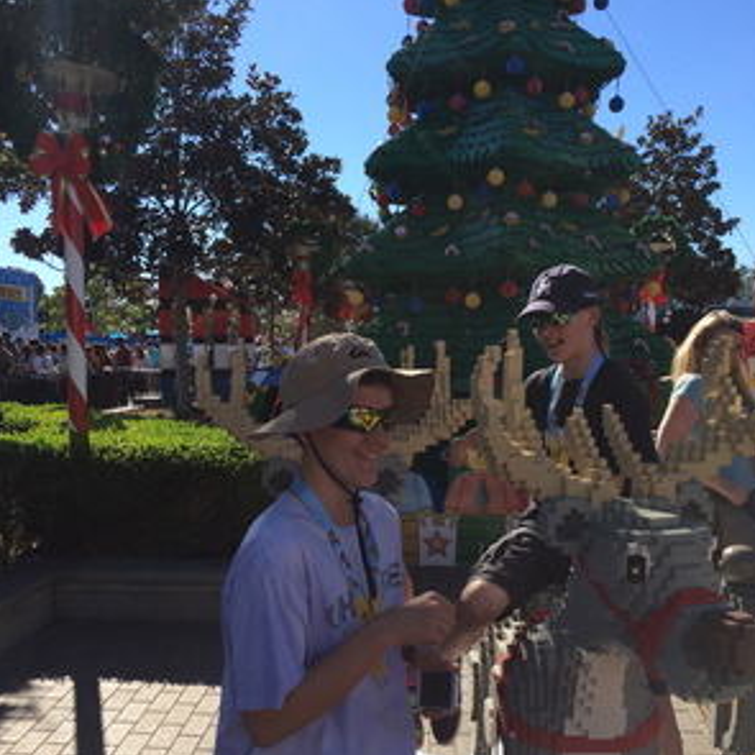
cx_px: 379
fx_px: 888
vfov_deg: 45.9
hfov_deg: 46.0
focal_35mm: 36
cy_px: 440
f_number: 2.2
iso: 40
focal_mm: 4.12
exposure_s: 1/1866
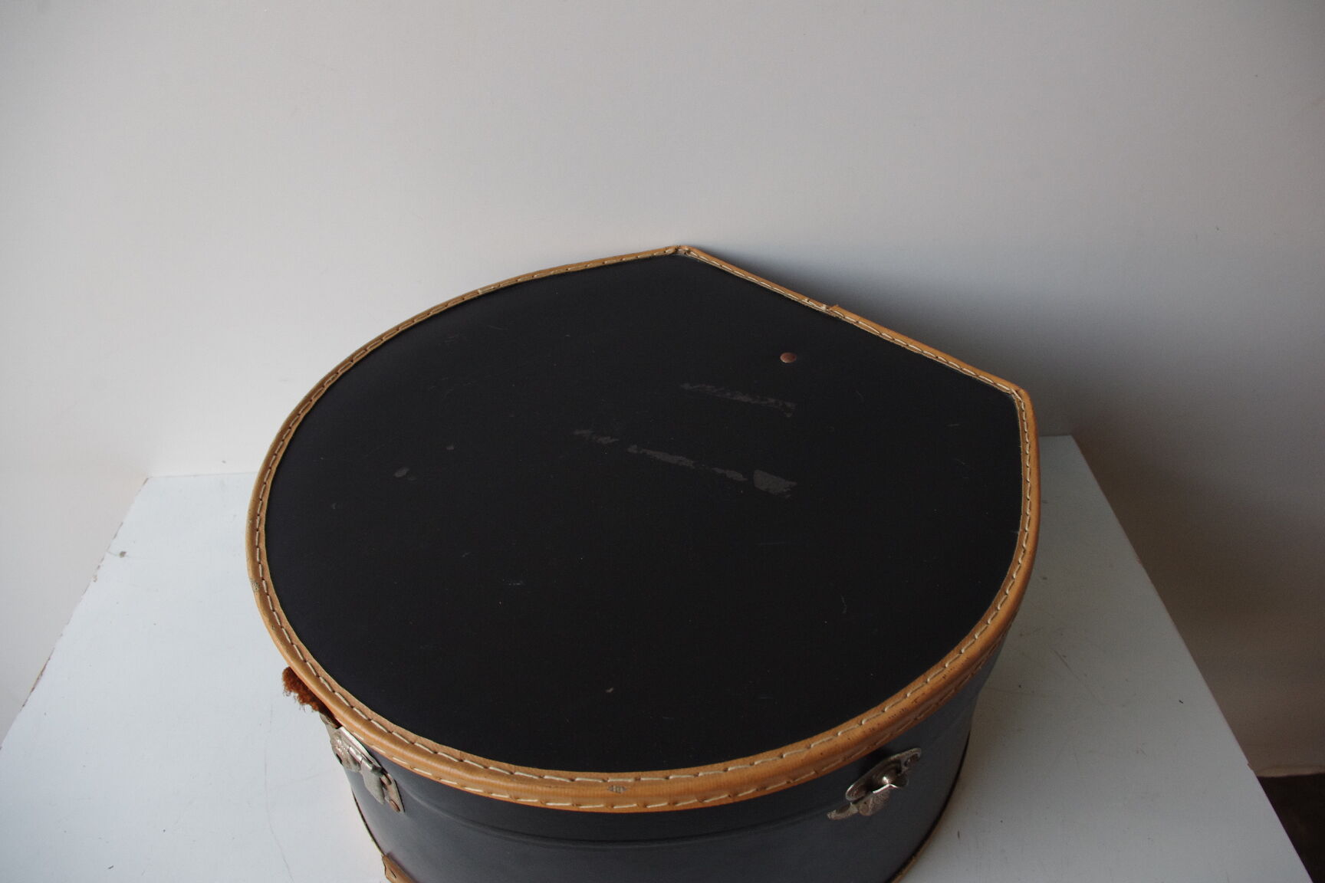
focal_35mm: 27
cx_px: 662
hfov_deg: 67.4
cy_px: 442
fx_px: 994
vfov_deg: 47.9
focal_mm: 18
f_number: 7.1
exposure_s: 1/50
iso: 800
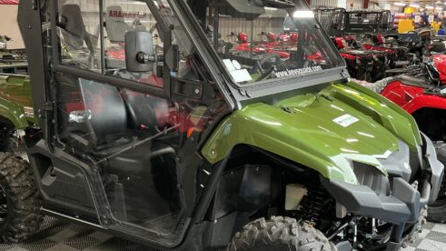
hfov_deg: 45.4
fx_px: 532
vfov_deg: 26.4
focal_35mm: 45
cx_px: 205
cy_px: 160
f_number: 1.8
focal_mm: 3
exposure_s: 1/50
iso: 125
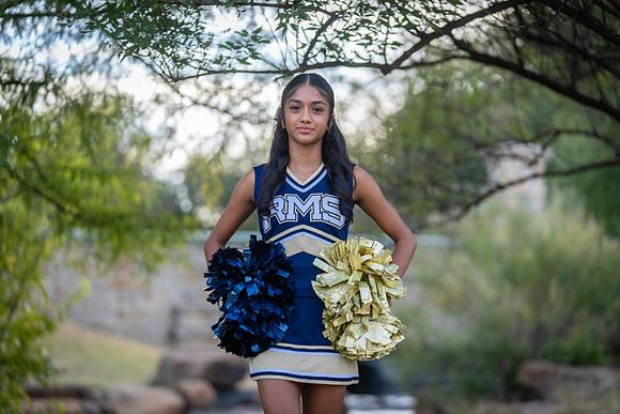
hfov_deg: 17.9
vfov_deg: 12.0
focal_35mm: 114
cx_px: 310
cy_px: 207
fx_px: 1964
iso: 160
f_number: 2.8
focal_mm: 114
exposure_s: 1/320
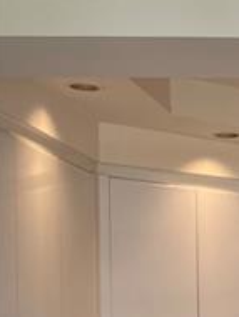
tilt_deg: -1.0
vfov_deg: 18.1
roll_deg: +0.2
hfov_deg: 12.5
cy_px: 340
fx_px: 964
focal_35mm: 105
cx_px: 475
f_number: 1.6
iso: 32
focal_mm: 4.2
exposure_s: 1/120
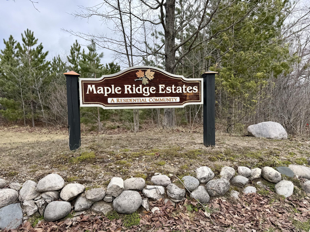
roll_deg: +0.8
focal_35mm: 24
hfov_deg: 71.6
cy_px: 116
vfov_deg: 56.8
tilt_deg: -2.6
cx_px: 155
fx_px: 215
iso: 80
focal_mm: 6.76
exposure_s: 1/2907
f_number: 1.78
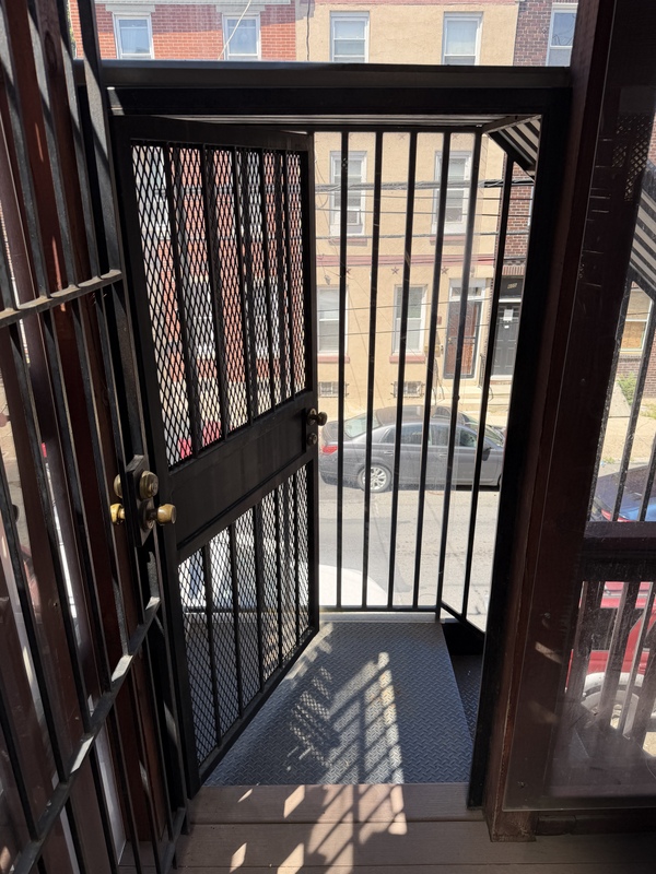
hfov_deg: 56.8
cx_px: 328
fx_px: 606
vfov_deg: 71.6
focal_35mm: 24
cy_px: 437
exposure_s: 1/1314
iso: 80
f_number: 1.78
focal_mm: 6.76
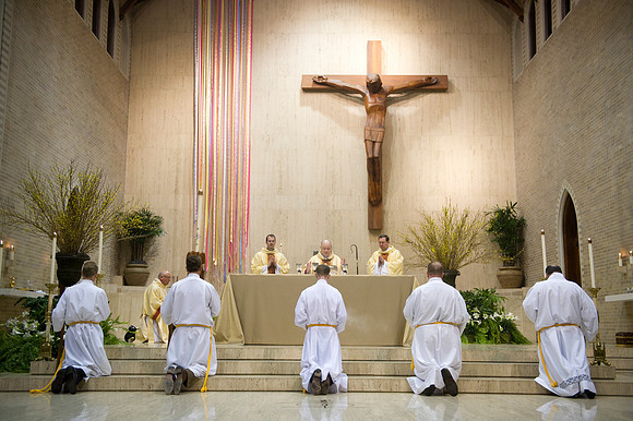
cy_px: 210
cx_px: 316
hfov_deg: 50.7
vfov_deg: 35.0
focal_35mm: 38
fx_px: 668
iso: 2000
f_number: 2.8
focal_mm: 38
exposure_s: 1/160
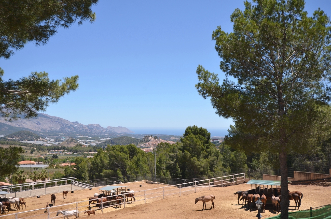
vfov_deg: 36.7
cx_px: 166
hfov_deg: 53.2
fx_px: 330
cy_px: 110
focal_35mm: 36
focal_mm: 24
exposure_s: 1/250
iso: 100
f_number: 7.1
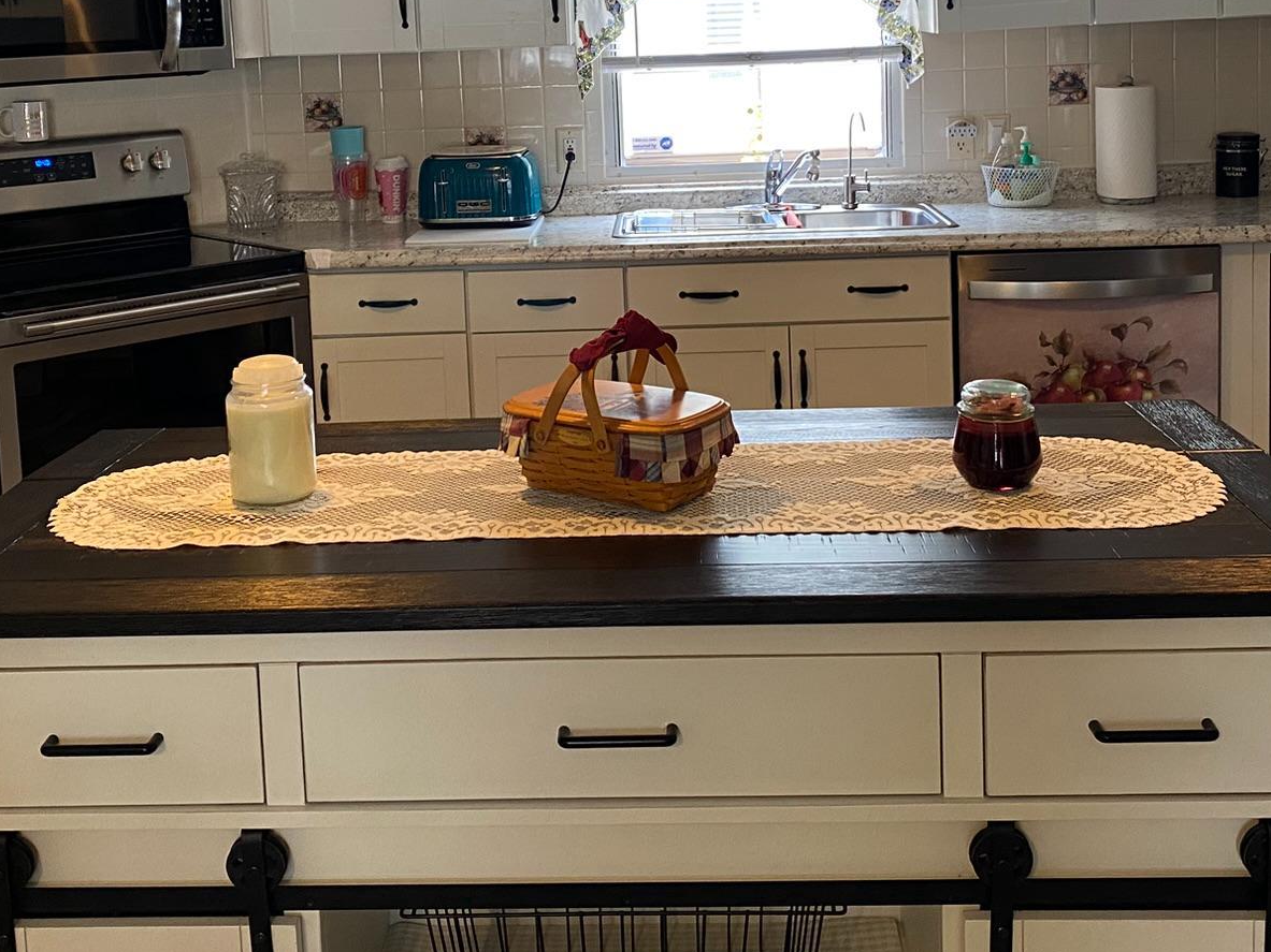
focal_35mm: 45
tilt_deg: -7.7
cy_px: 210
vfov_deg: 31.5
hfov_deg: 42.1
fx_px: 1652
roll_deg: +2.4
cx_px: 597
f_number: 1.8
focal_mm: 4.25
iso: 200
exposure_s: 1/60
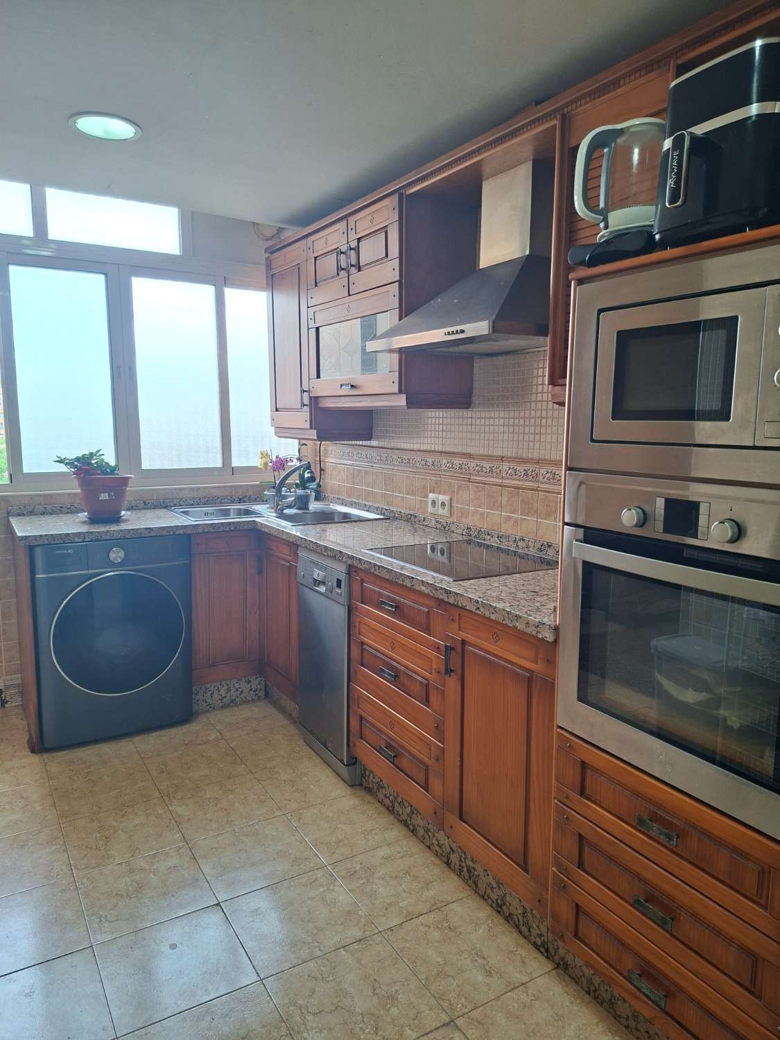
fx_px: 691
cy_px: 520
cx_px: 390
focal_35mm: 23
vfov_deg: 73.9
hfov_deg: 58.9
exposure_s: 1/100
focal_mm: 5.54
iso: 80
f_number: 1.8
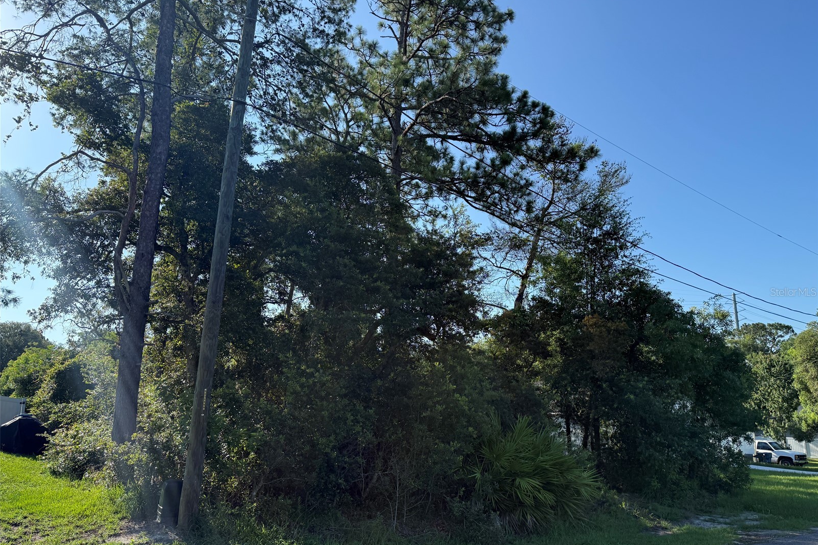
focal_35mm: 25
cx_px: 409
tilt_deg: +11.9
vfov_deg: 51.2
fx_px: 568
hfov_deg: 71.5
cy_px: 292
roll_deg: +0.9
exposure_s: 1/3279
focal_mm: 6.76
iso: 100
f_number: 1.78
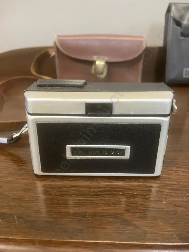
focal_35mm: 28
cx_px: 94
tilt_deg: -22.6
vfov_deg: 63.4
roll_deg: -0.7
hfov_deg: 49.7
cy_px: 126
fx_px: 204
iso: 320
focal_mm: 3.99
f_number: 1.8
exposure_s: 1/33
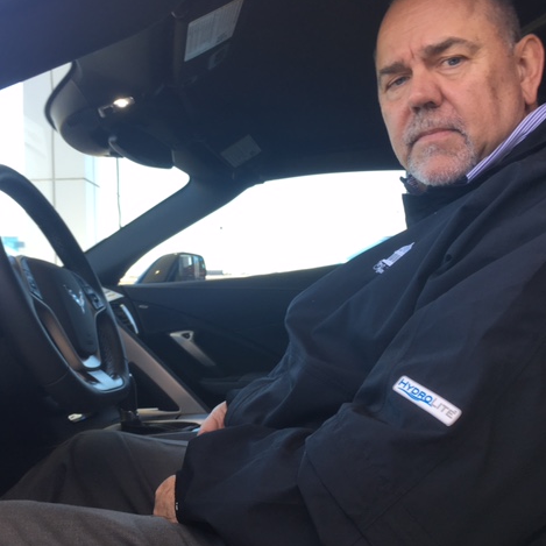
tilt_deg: +1.0
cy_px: 272
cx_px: 224
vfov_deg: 47.2
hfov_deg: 47.0
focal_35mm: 35
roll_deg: +0.0
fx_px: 625
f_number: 2.2
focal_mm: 4.15
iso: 25
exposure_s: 1/120
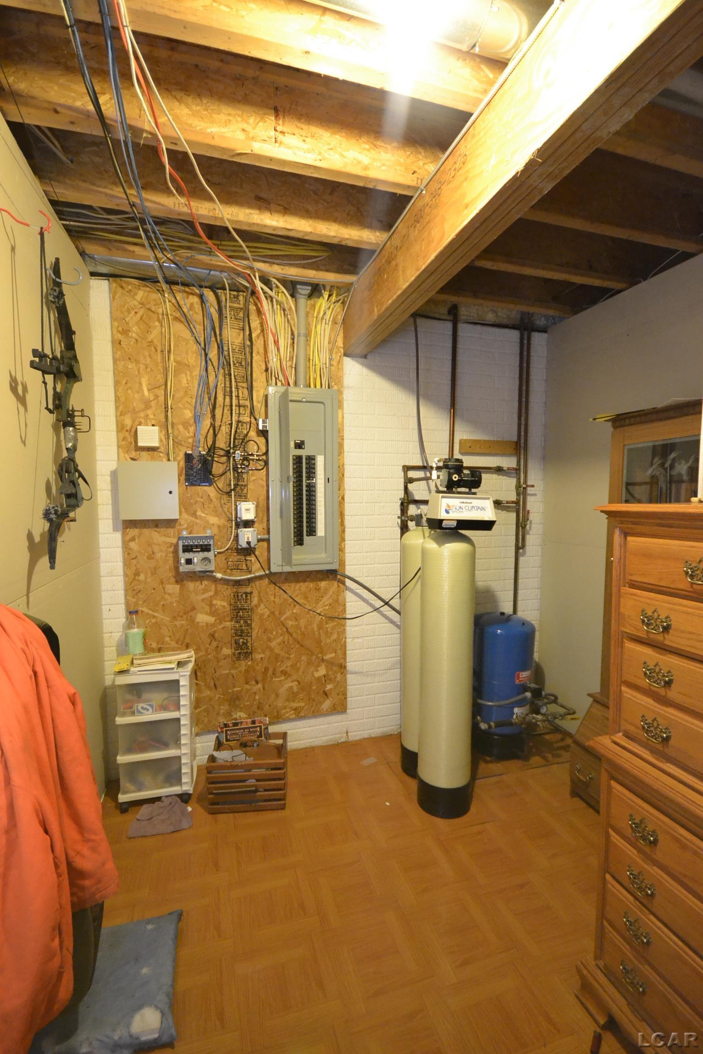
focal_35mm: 15
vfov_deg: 100.4
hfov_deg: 77.3
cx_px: 352
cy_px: 527
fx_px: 439
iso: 3200
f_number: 4
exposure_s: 1/13
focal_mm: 10
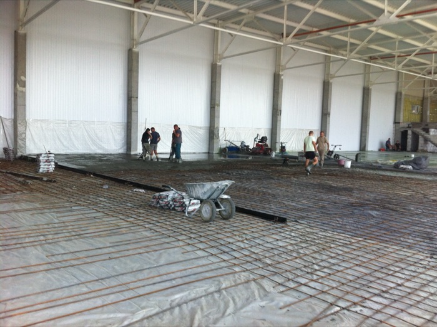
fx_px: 441
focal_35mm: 35
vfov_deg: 40.6
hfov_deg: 52.7
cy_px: 164
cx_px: 218
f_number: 2.8
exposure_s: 1/50
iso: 80
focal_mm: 3.85
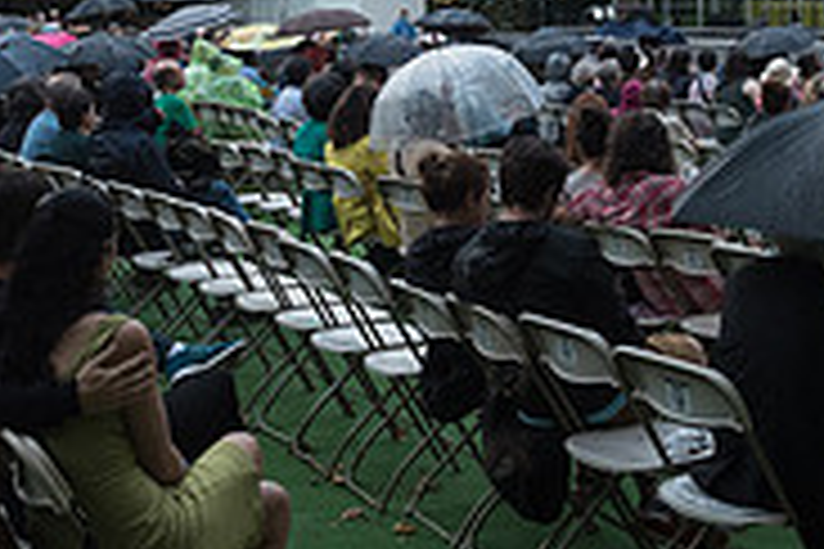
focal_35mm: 76
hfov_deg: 26.6
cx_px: 504
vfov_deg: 17.4
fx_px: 1739
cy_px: -38
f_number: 4.5
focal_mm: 24
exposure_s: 1/400
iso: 1600
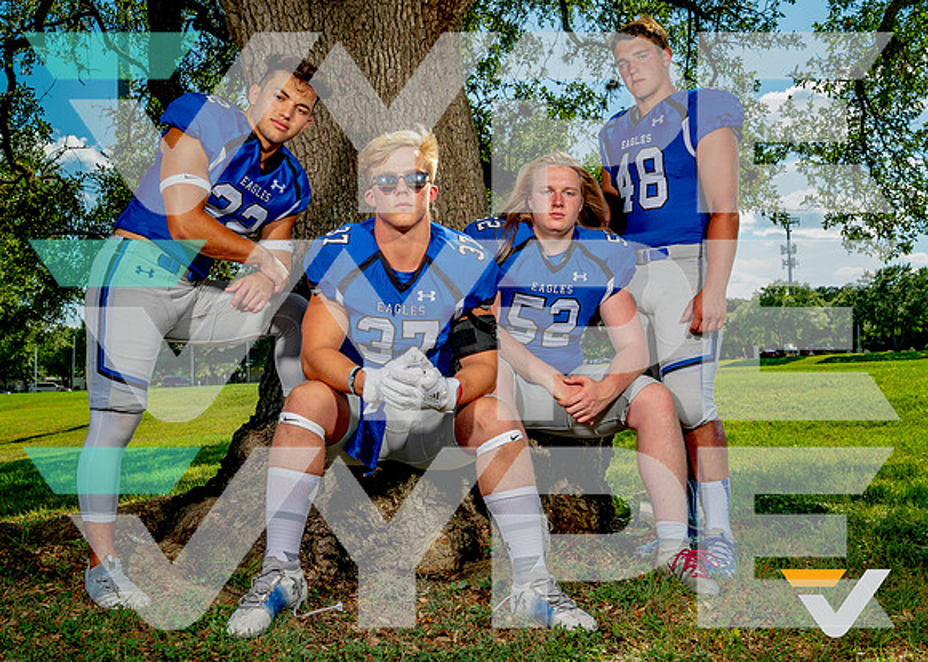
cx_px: 437
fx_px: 953
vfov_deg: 38.3
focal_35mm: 36
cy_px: 353
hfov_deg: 51.9
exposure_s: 1/125
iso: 100
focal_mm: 31
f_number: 8
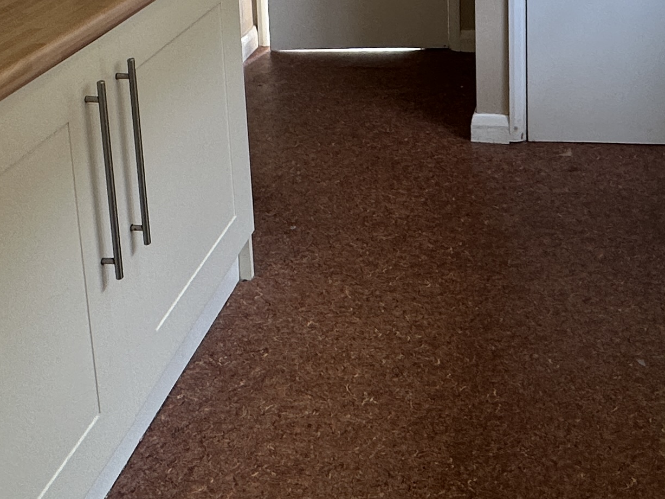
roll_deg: +0.3
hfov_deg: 39.7
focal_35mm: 46
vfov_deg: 27.4
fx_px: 884
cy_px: -111
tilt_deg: -10.1
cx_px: 525
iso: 80
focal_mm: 2.22
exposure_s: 1/100
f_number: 2.2
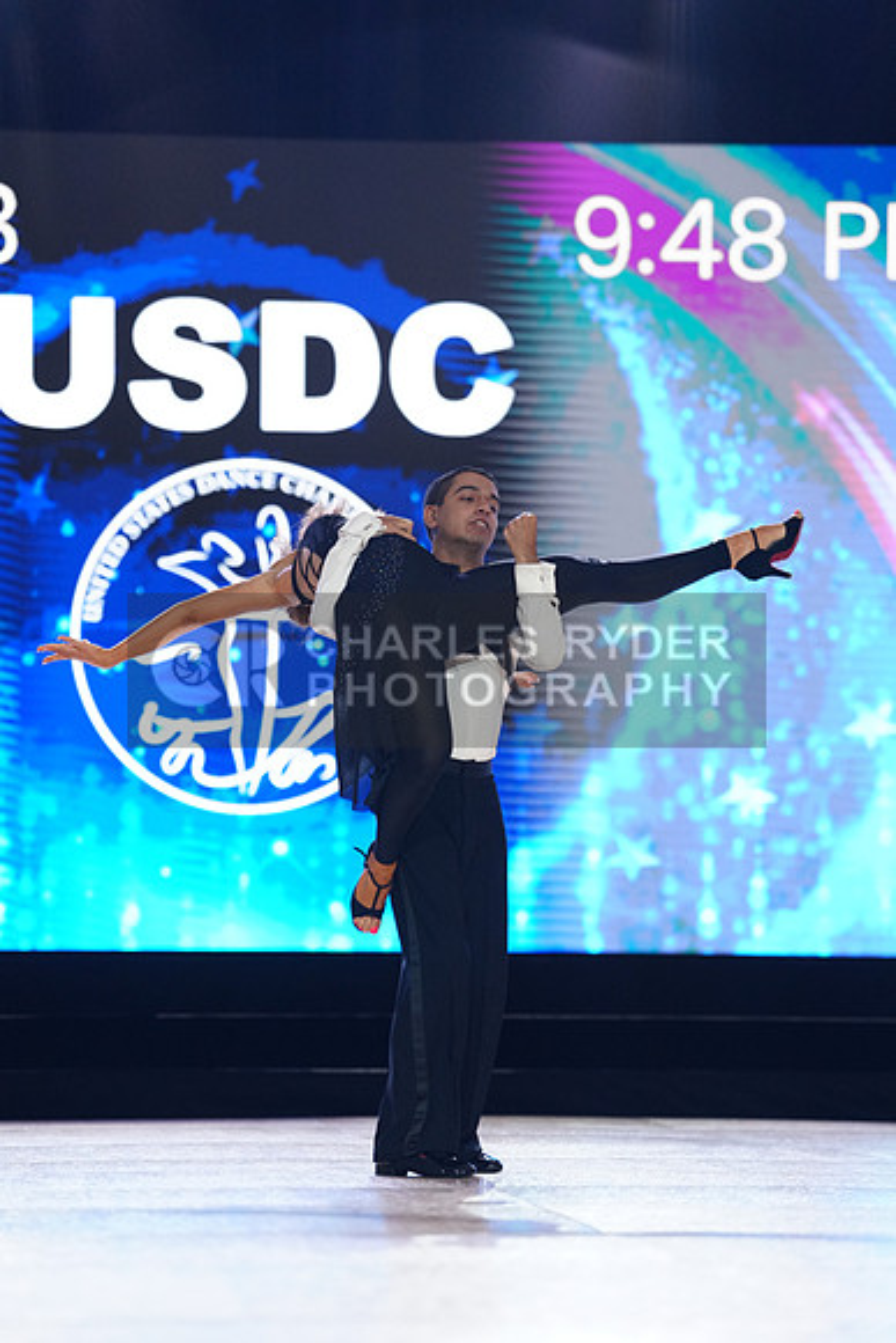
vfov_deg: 15.9
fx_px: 4813
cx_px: 448
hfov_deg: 10.6
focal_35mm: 129
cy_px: 672
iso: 2000
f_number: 2.8
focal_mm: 129
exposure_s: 1/500
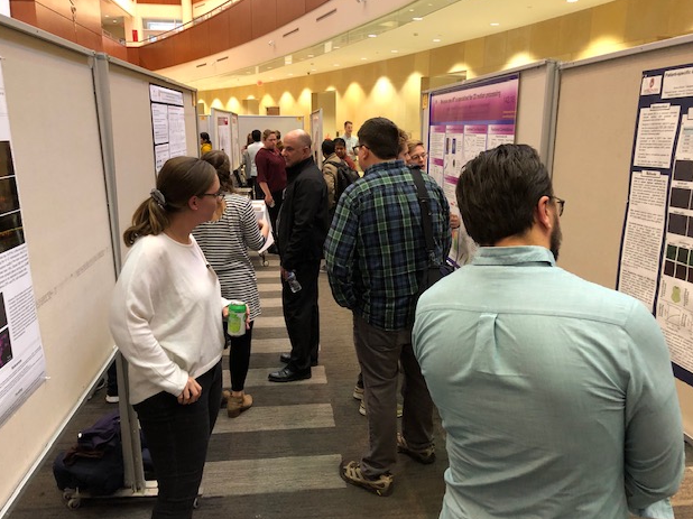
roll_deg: -1.1
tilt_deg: -12.3
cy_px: 263
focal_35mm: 29
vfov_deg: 48.2
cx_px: 346
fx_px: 580
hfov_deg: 61.7
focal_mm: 3.99
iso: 100
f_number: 1.8
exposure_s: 1/15
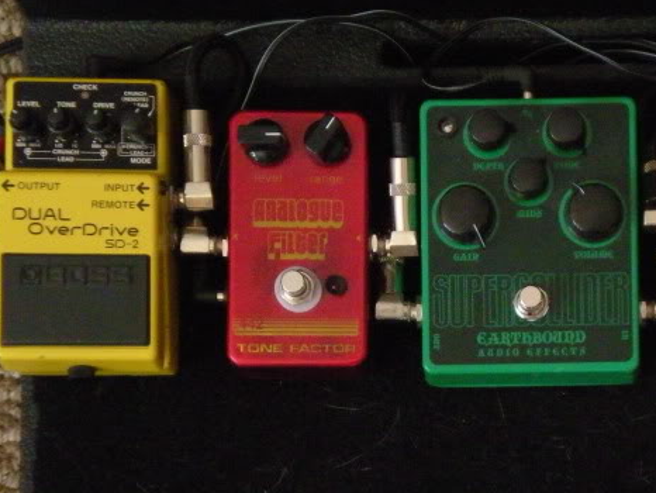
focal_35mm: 127
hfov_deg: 15.4
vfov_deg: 11.7
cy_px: 375
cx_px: 531
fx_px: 2408
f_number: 4.6
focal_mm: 12.3
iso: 800
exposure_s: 1/6.8
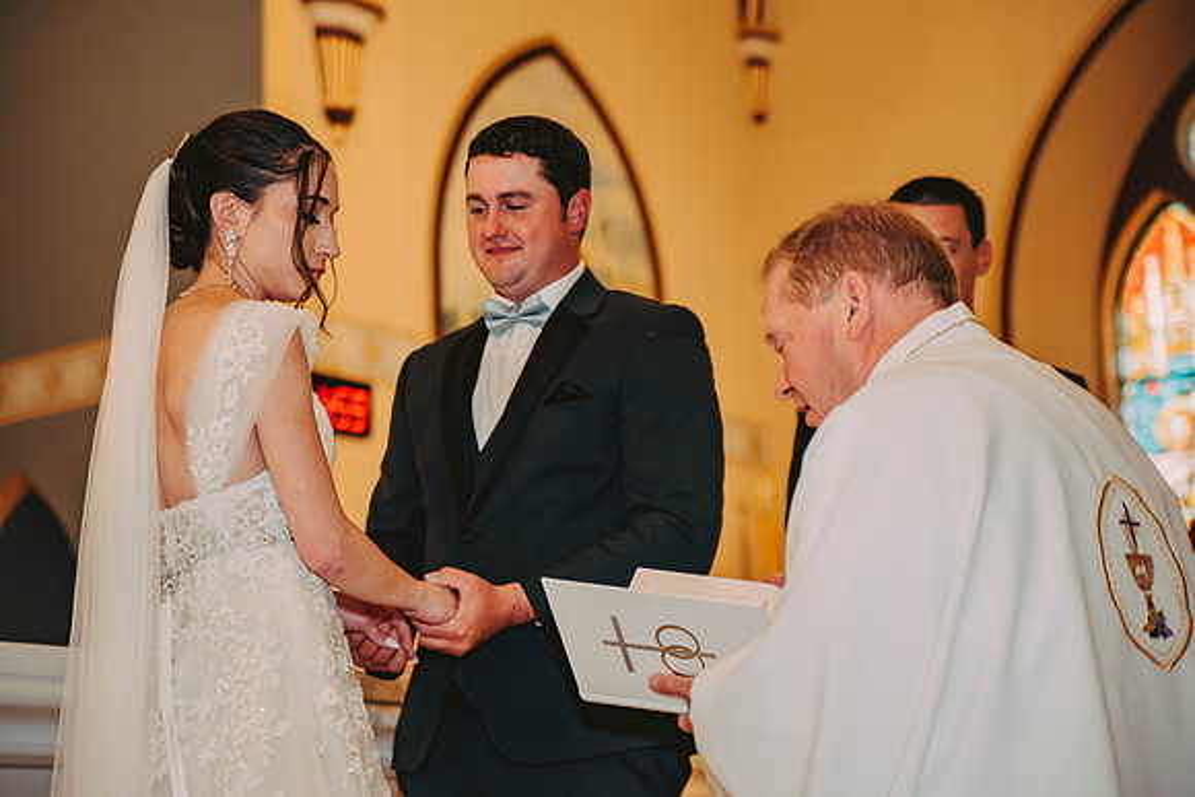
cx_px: 598
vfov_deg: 18.2
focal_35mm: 75
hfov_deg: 27.0
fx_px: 2490
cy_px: 398
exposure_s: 1/100
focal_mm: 75
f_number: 2.8
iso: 800
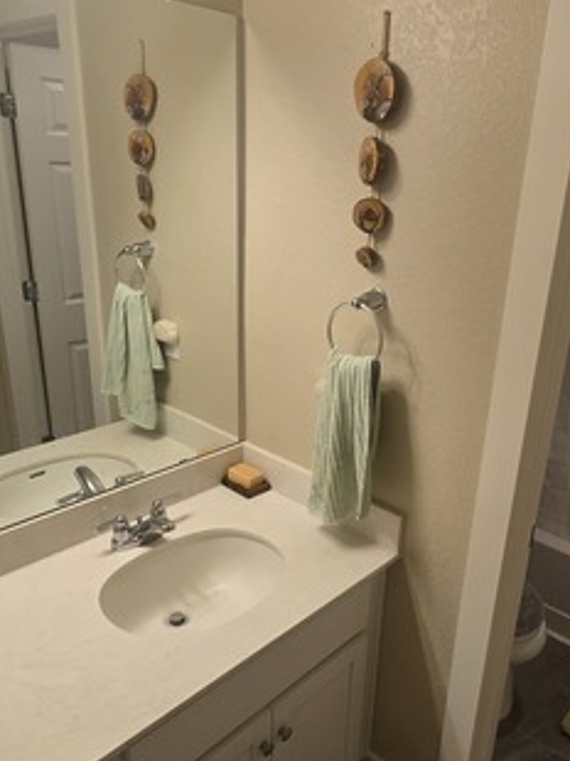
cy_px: 404
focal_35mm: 28
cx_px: 349
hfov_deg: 49.3
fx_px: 616
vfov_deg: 63.4
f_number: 2.2
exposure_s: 1/60
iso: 50
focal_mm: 1.7
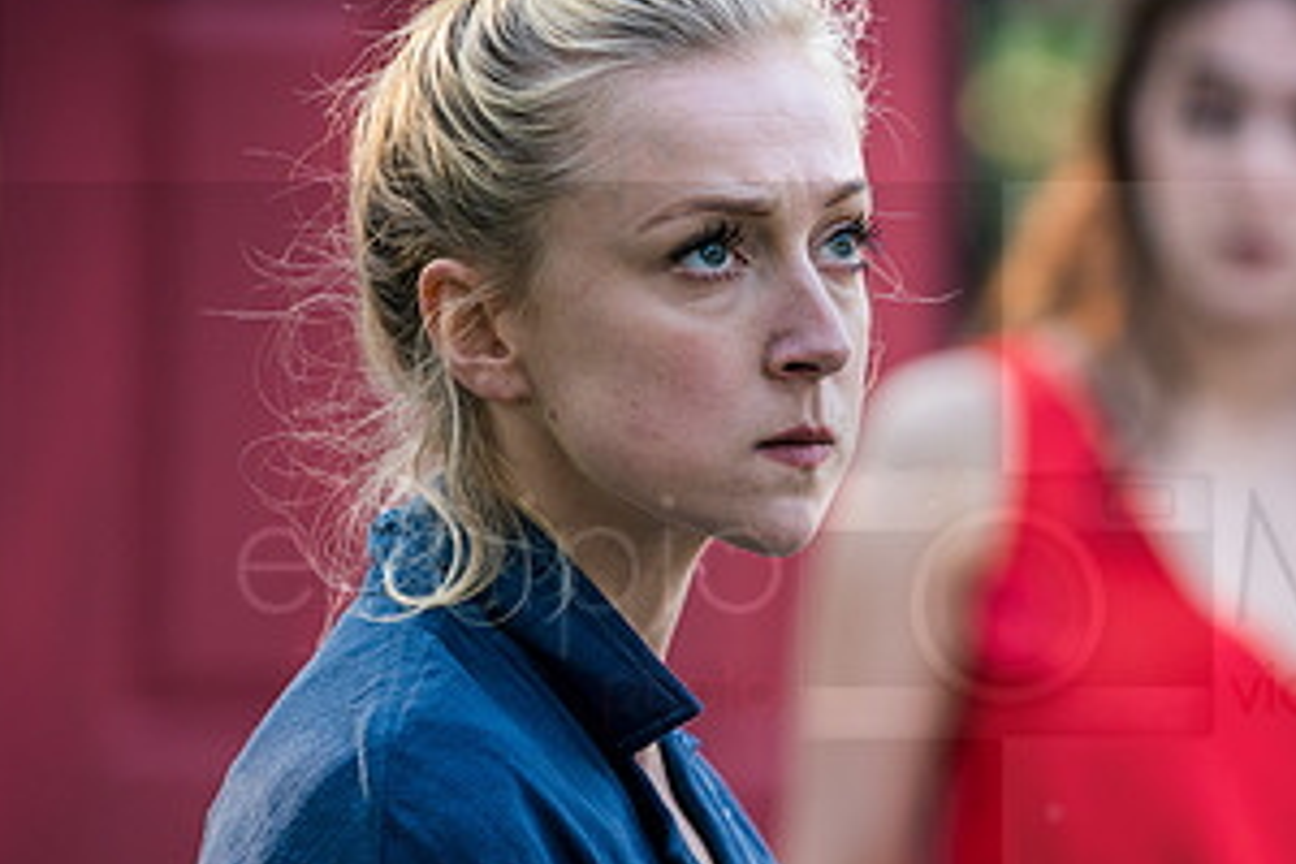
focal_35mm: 370
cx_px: 1130
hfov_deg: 5.6
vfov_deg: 3.7
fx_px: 13319
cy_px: 683
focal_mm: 174
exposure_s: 1/200
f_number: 2.8
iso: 200
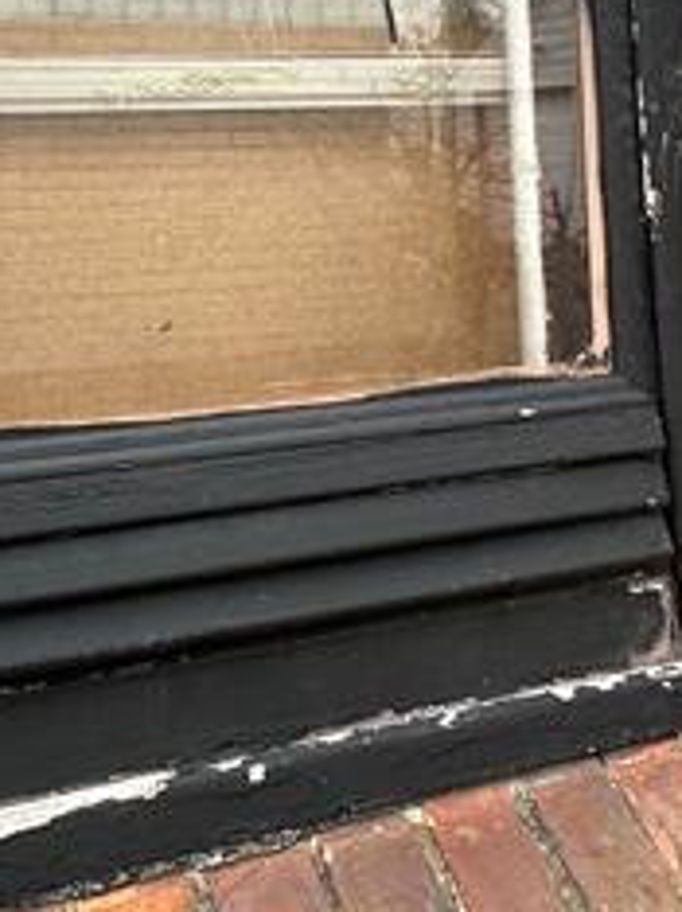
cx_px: 234
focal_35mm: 46
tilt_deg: +11.0
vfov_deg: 35.4
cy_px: -86
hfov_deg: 31.2
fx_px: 1211
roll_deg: -0.3
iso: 40
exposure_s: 1/289
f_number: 2.2
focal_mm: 2.22
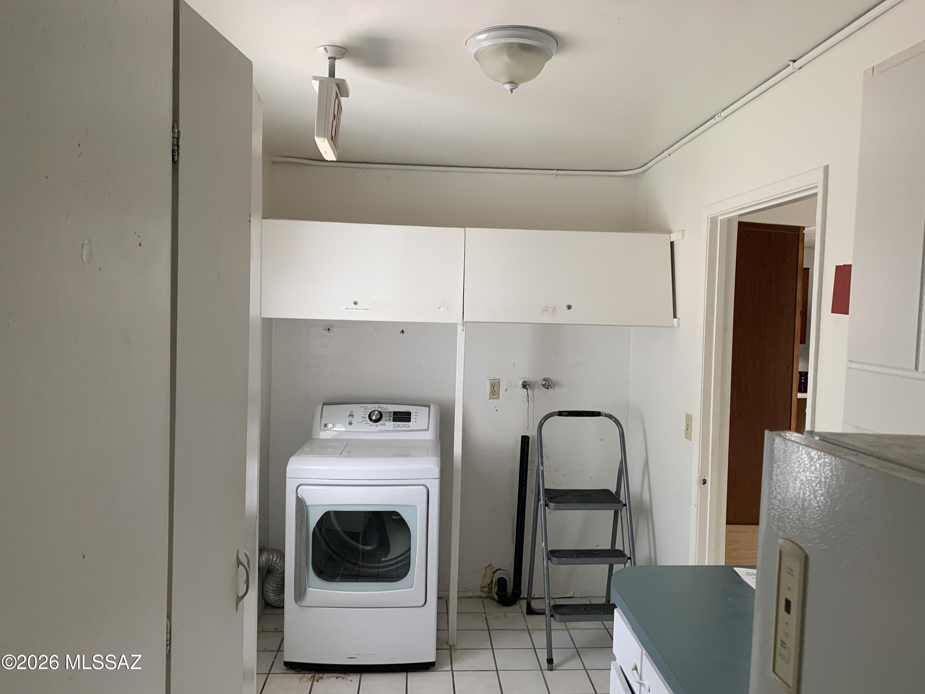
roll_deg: -1.8
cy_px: 347
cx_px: 462
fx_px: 695
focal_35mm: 26
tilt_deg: -1.3
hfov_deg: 67.3
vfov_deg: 53.1
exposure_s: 1/70
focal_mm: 4.25
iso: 100
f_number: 1.8
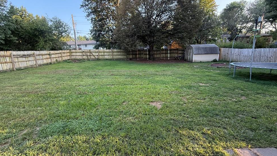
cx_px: 134
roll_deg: +1.7
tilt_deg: -6.4
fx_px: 118
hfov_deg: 99.3
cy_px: 71
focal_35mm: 16
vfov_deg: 66.9
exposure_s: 1/99
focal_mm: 2.22
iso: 80
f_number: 2.2
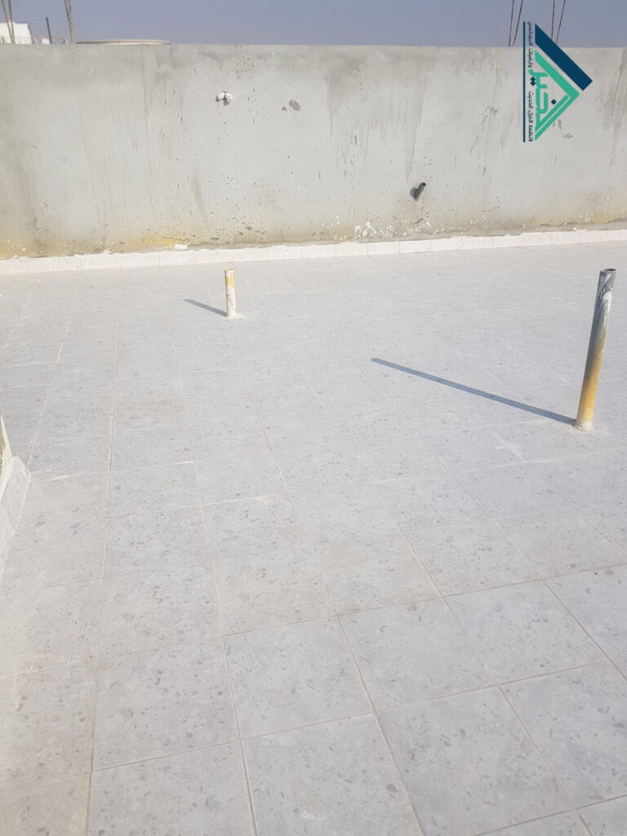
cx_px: 314
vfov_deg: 67.3
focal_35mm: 26
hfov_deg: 53.1
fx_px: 628
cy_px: 418
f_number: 1.7
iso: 40
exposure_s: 1/3632
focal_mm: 4.3
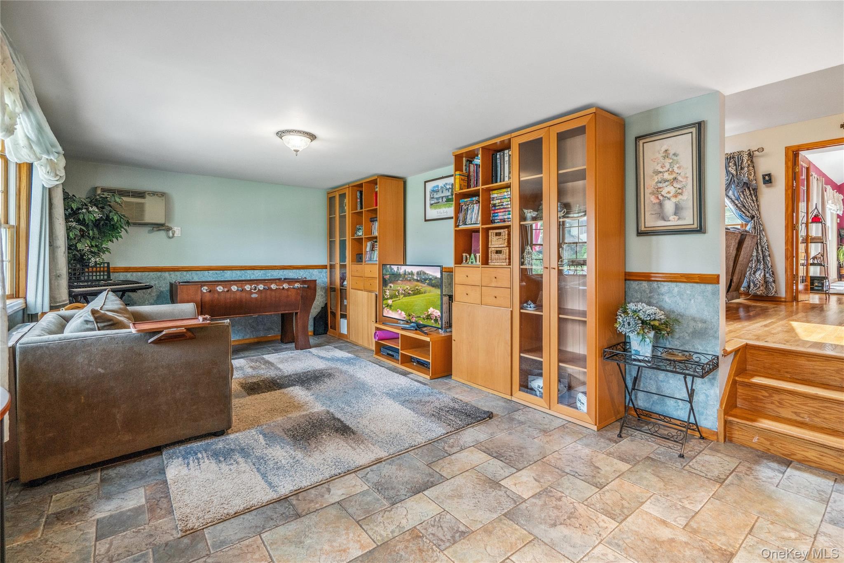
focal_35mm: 16
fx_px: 375
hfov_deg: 96.7
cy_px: 282
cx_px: 422
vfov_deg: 73.7
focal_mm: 16
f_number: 5.6
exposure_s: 1/80
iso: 800
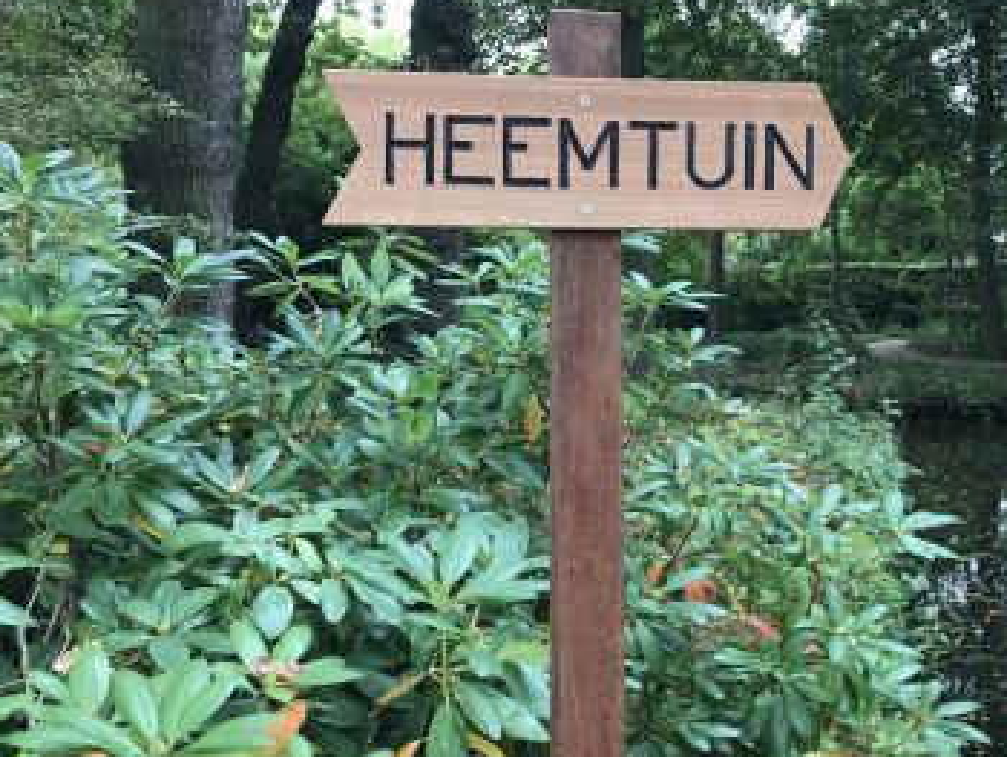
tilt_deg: -0.2
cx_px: 601
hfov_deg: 51.0
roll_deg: +1.5
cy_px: 308
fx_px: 1048
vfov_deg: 39.6
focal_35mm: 36
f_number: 1.8
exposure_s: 1/33
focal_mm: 3.99
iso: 20
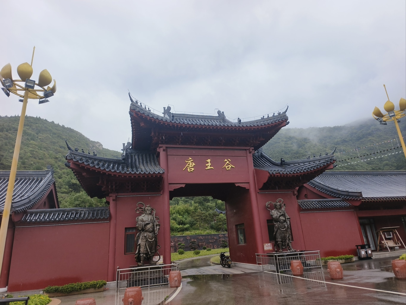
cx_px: 203
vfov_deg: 58.9
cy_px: 152
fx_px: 270
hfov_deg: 73.9
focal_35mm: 23
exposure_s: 1/556
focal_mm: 5.5
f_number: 1.75
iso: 72
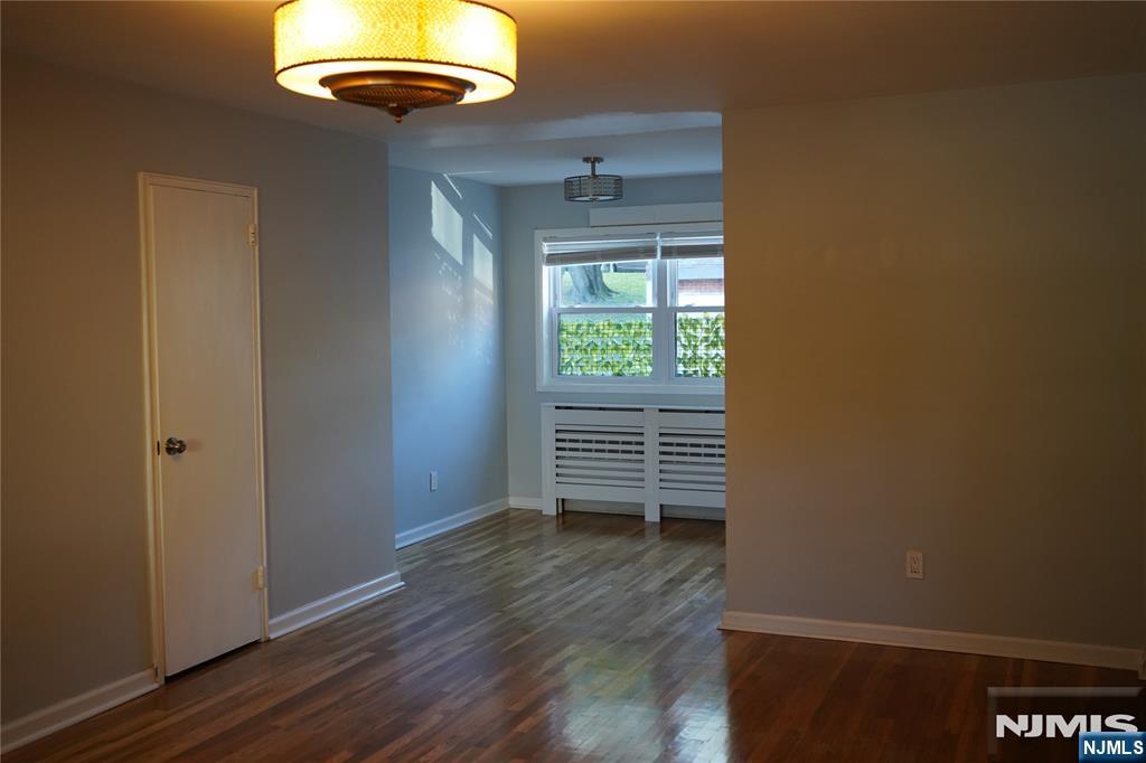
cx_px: 573
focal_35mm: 35
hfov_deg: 54.4
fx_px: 1114
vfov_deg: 37.8
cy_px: 382
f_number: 4
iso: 1600
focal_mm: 35
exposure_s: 1/160
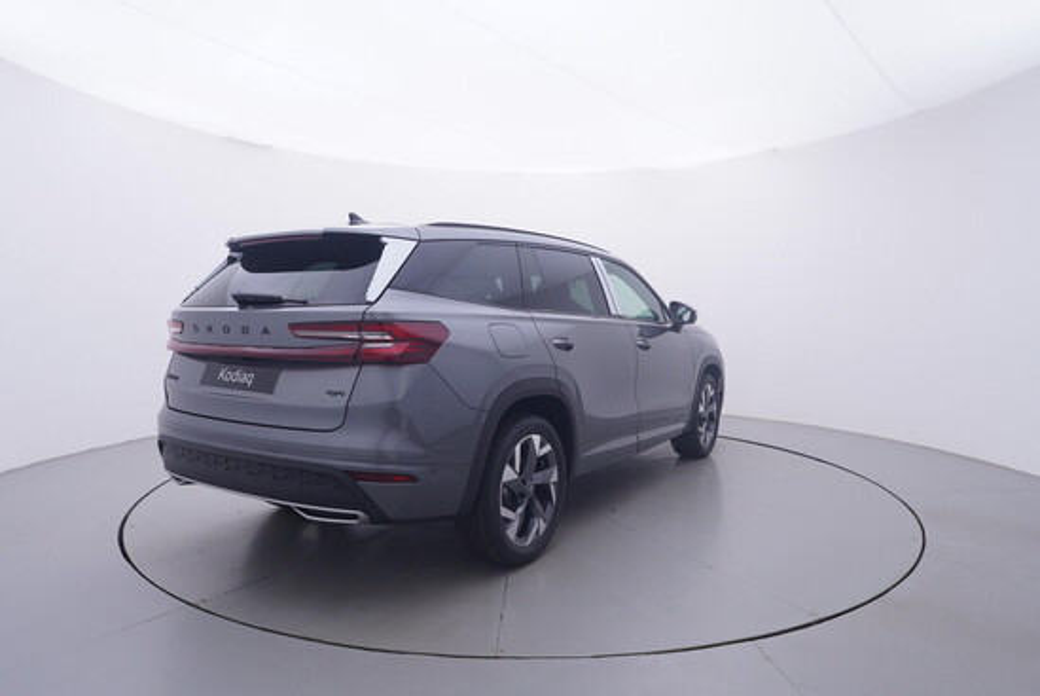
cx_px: 520
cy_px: 348
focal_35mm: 22
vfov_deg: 56.2
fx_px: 650
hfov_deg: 77.3
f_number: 5
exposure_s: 1/80
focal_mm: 15
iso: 200
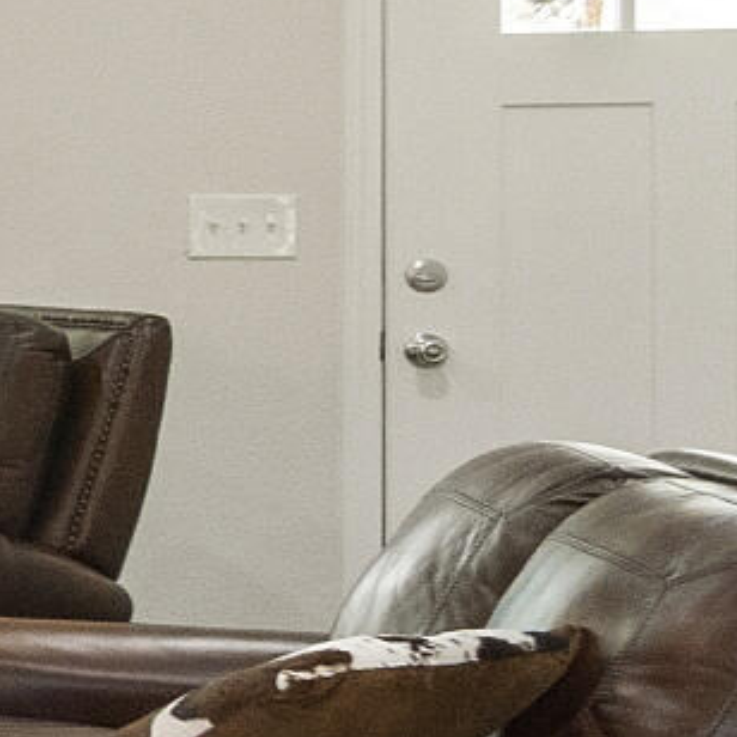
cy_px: 19
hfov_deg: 8.2
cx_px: -2197
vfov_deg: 13.9
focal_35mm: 124
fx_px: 2987
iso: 400
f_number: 8
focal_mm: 10
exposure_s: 1/13
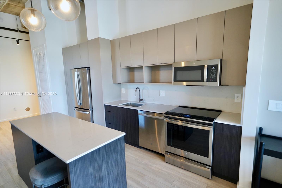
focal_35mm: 18
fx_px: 141
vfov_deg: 67.4
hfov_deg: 90.0
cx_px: 141
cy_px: 94
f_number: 4
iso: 1600
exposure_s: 1/160
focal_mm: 18
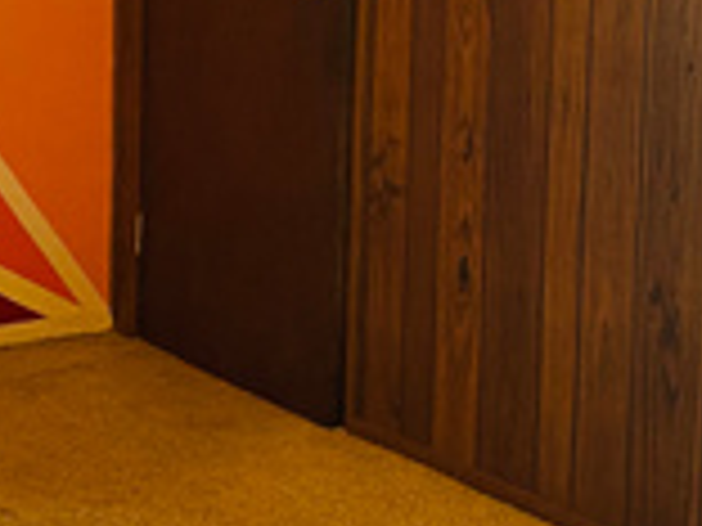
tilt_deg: -8.9
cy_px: 148
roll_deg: -2.2
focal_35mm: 107
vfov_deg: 13.8
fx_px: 2170
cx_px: 508
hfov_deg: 18.3
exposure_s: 1/60
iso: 160
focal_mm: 4.25
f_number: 1.8
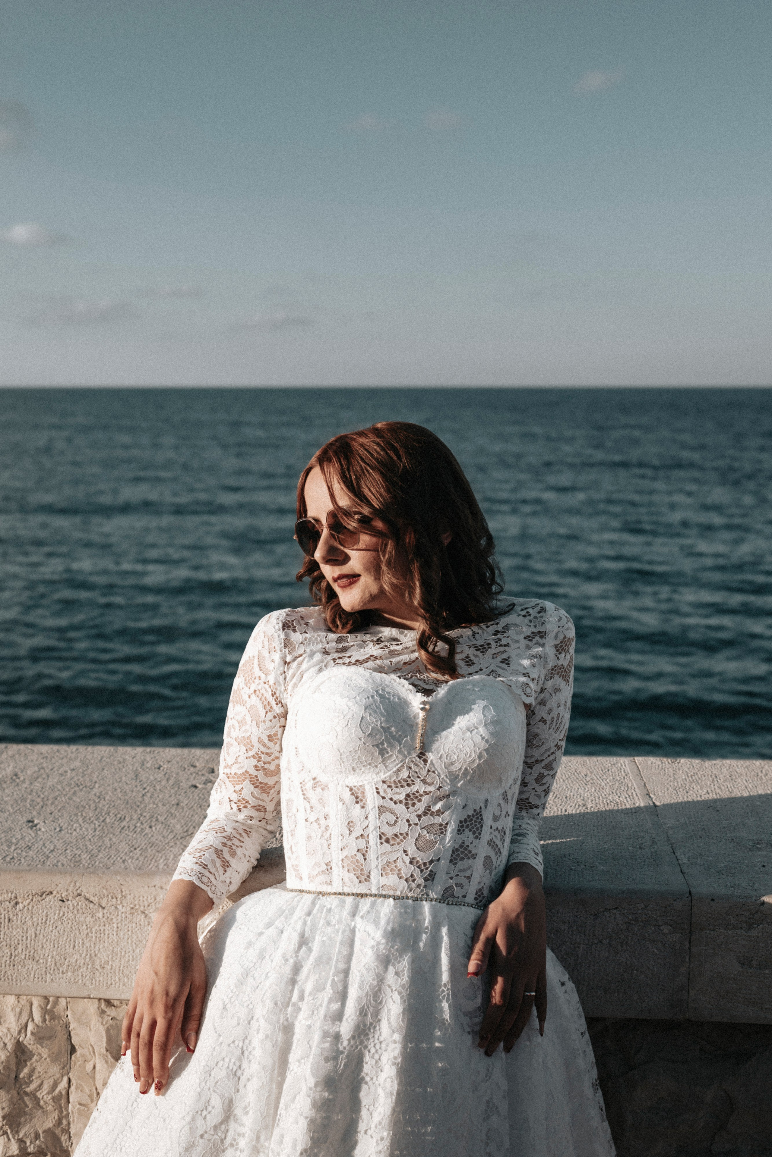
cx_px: 386
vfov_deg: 54.4
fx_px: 1126
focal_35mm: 35
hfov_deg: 37.9
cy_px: 578
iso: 100
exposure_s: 1/160
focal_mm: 35
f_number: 7.1
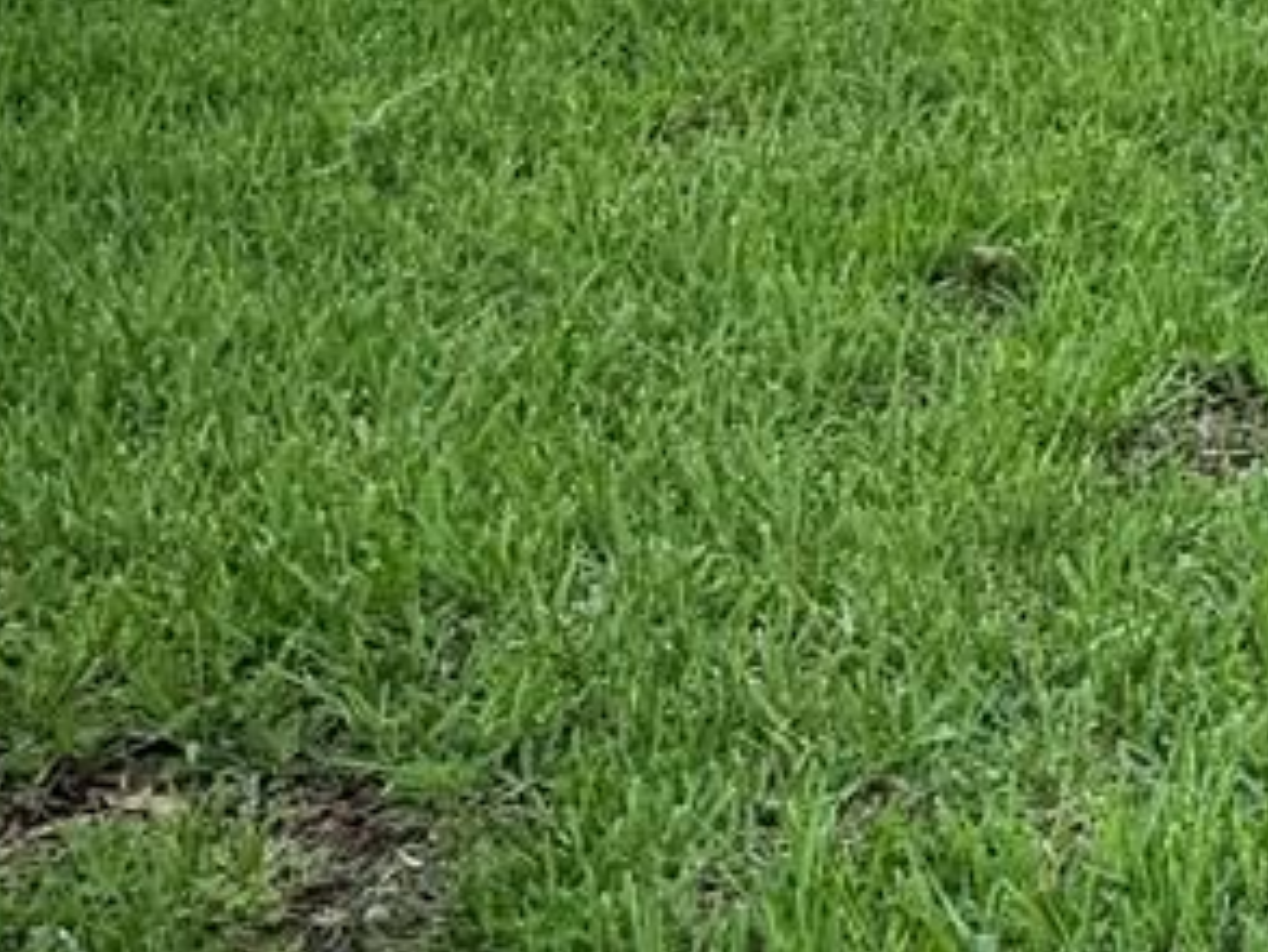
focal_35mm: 131
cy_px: -1290
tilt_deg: +3.0
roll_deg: -0.4
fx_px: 4801
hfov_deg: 13.5
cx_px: 2289
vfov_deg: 10.0
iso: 80
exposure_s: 1/1131
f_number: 1.78
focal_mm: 6.76
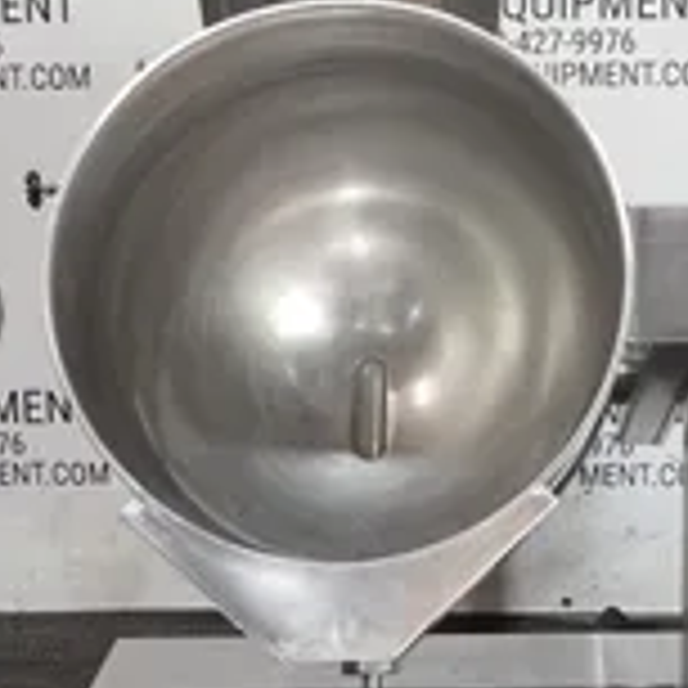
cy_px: 261
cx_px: 537
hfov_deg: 20.9
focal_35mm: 82
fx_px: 1844
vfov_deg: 21.1
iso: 640
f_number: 3.5
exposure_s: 1/40
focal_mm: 13.56
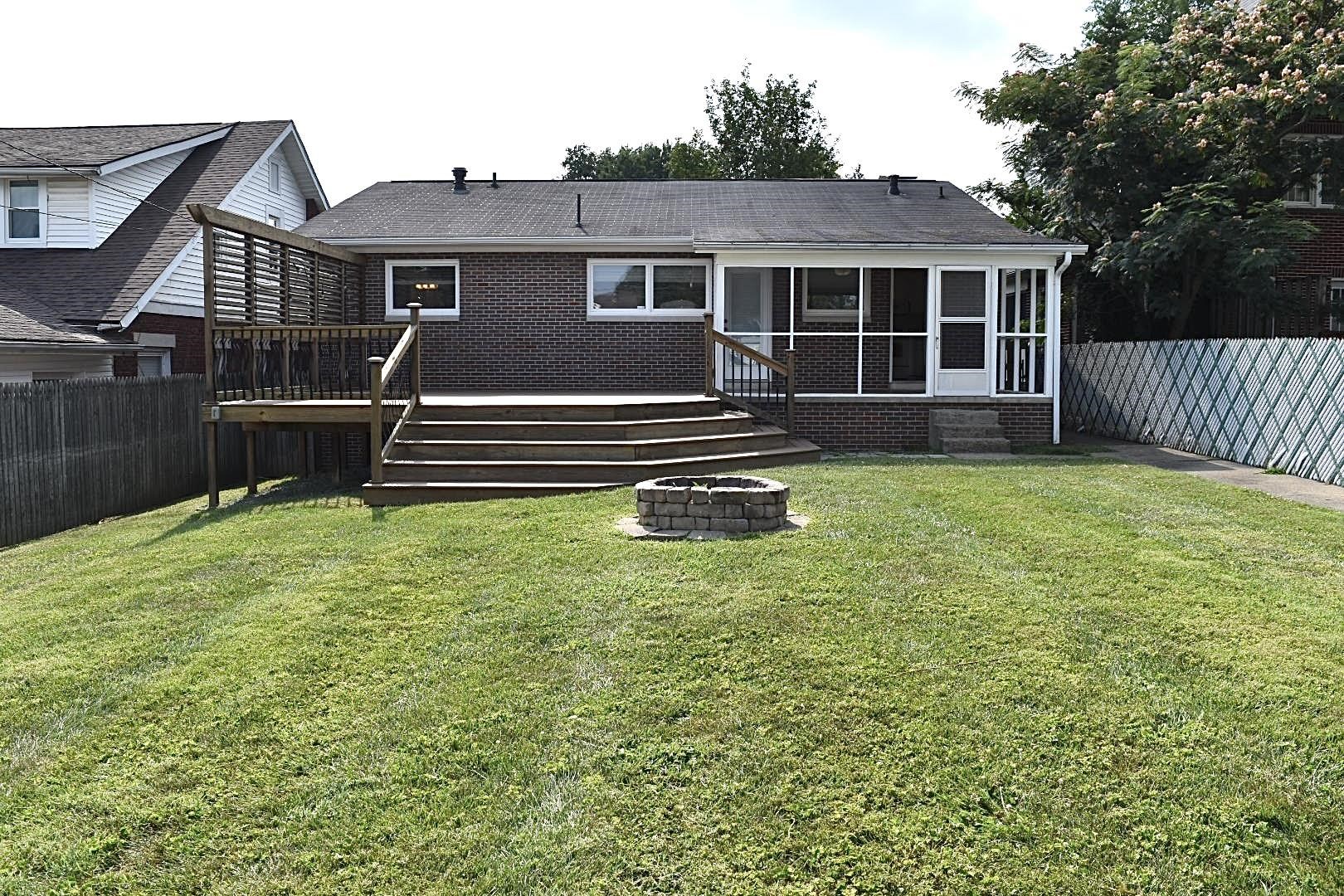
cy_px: 448
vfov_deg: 47.9
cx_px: 672
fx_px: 1008
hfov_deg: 67.4
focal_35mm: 27
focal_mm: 18
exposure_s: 1/320
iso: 200
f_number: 9
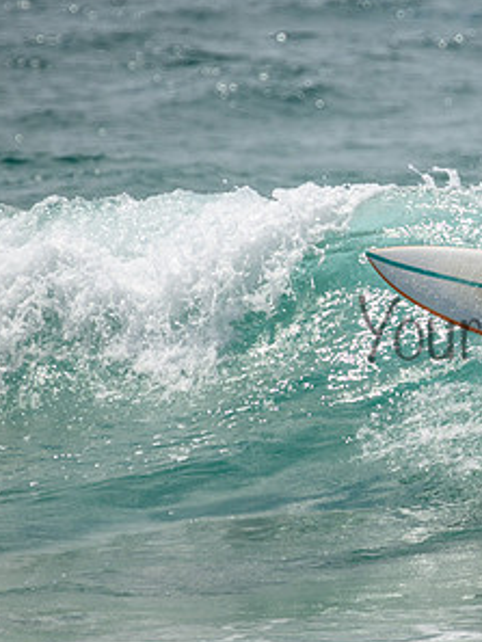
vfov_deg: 1.3
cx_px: 581
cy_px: 310
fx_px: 27847
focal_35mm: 1501
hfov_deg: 1.0
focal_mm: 800
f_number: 11
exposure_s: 1/2000
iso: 560
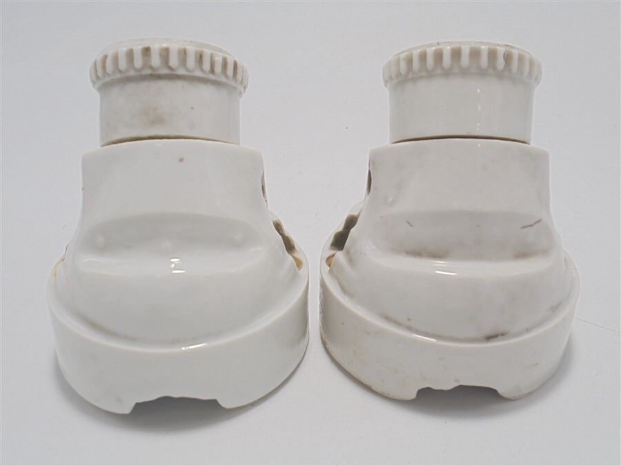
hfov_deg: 49.0
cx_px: 310
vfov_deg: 37.7
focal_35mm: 38
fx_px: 682
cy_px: 233
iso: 100
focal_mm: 6.9
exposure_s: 1/30
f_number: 4.2
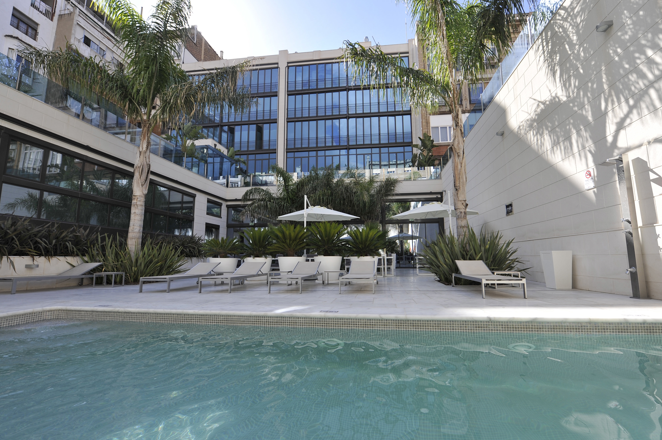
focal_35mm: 15
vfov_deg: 77.3
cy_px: 220
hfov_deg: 100.4
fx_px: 276
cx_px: 344
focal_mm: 14
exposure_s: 1/400
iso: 200
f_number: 6.3
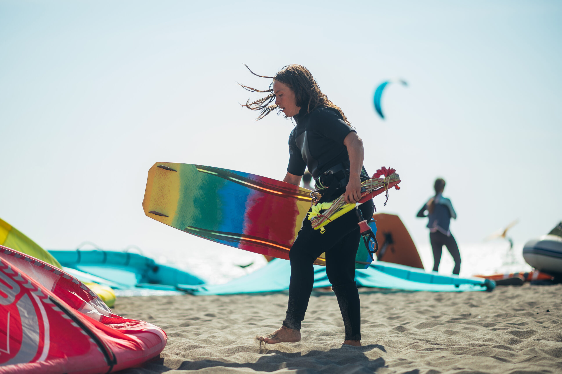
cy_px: 187
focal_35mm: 85
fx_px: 1326
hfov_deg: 23.9
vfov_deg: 16.0
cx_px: 281
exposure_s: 1/4000
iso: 50
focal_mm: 85
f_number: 1.8
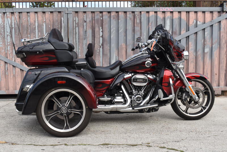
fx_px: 284
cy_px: 76
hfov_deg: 43.6
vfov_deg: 29.9
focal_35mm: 45
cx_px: 114
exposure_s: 1/250
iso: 180
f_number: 8
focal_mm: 30
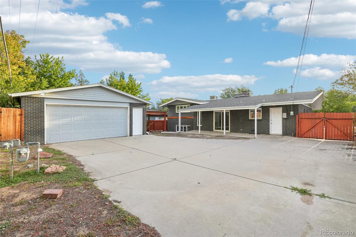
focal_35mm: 15
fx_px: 148
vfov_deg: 77.3
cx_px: 178
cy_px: 118
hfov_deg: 100.4
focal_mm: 10
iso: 400
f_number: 8
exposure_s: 1/500
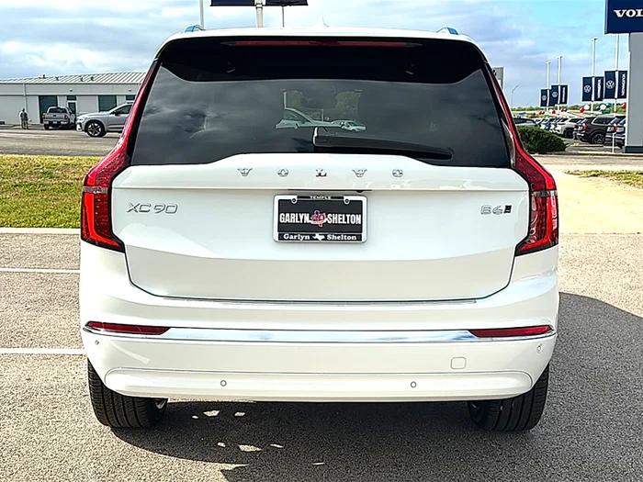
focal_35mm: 40
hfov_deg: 46.8
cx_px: 322
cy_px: 241
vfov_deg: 36.0
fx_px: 743
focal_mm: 6.86
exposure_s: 1/6289
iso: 80
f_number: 1.78
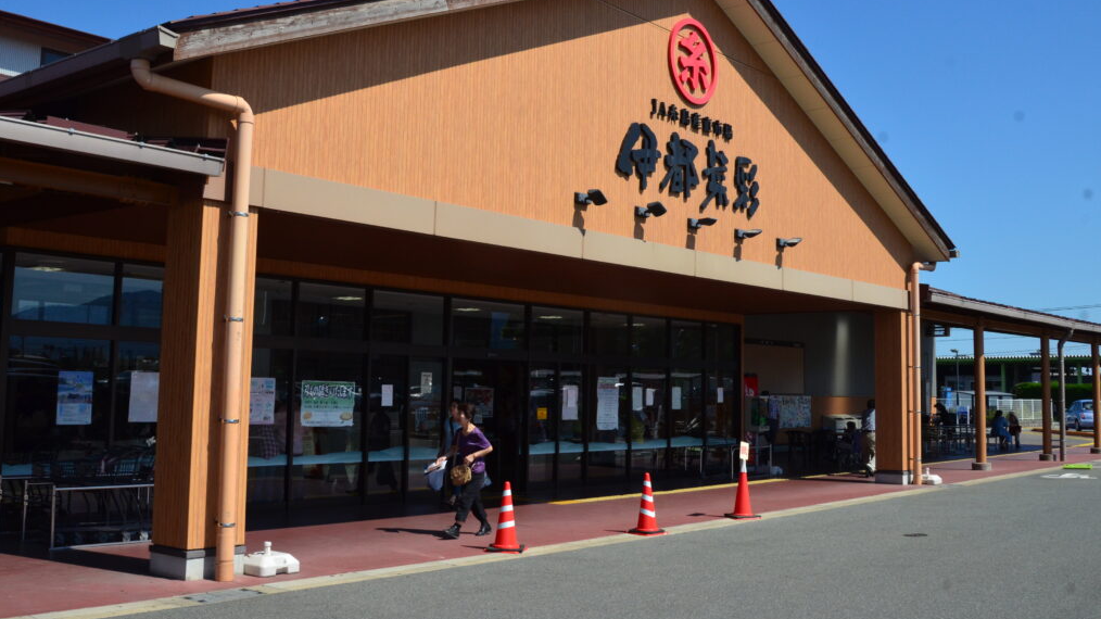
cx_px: 554
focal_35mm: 38
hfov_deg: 52.8
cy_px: 256
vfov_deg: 31.1
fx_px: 1109
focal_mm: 24
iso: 800
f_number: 11
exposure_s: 1/1000
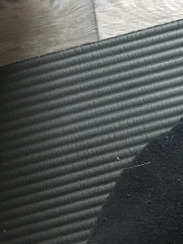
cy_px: 364
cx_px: 215
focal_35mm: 88
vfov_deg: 19.5
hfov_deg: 16.2
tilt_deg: -82.8
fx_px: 620
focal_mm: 4.15
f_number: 2.2
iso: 400
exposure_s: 1/17
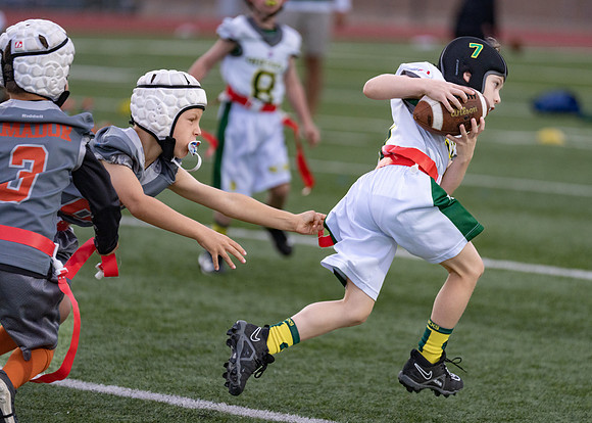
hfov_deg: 8.8
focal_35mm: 230
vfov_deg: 6.3
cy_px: 226
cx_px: 333
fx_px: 3867
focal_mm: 200
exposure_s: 1/1250
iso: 1000
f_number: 2.8
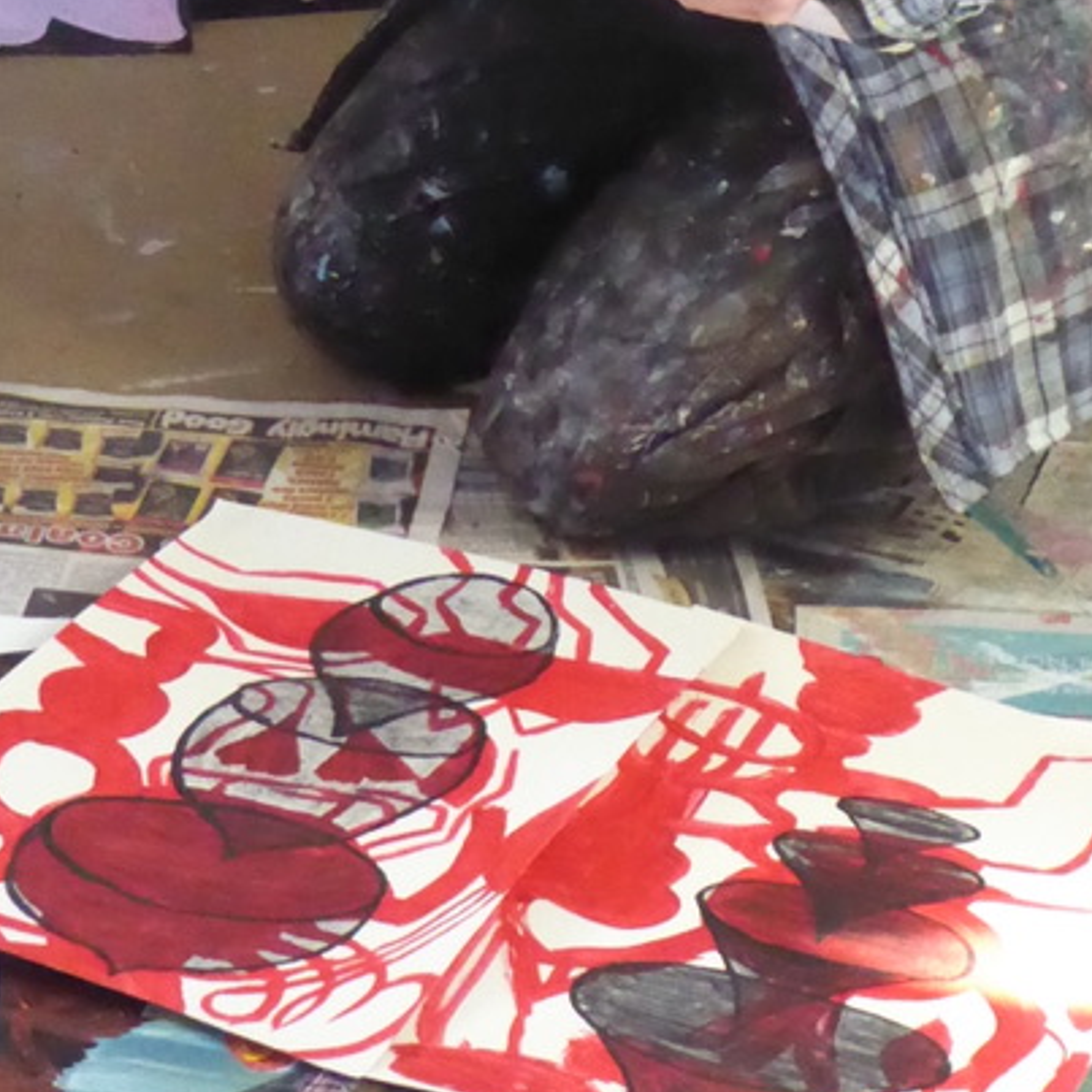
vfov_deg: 11.7
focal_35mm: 146
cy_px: -195
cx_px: 686
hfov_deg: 12.0
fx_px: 5211
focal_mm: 10.9
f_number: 4.3
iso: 2000
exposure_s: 1/60
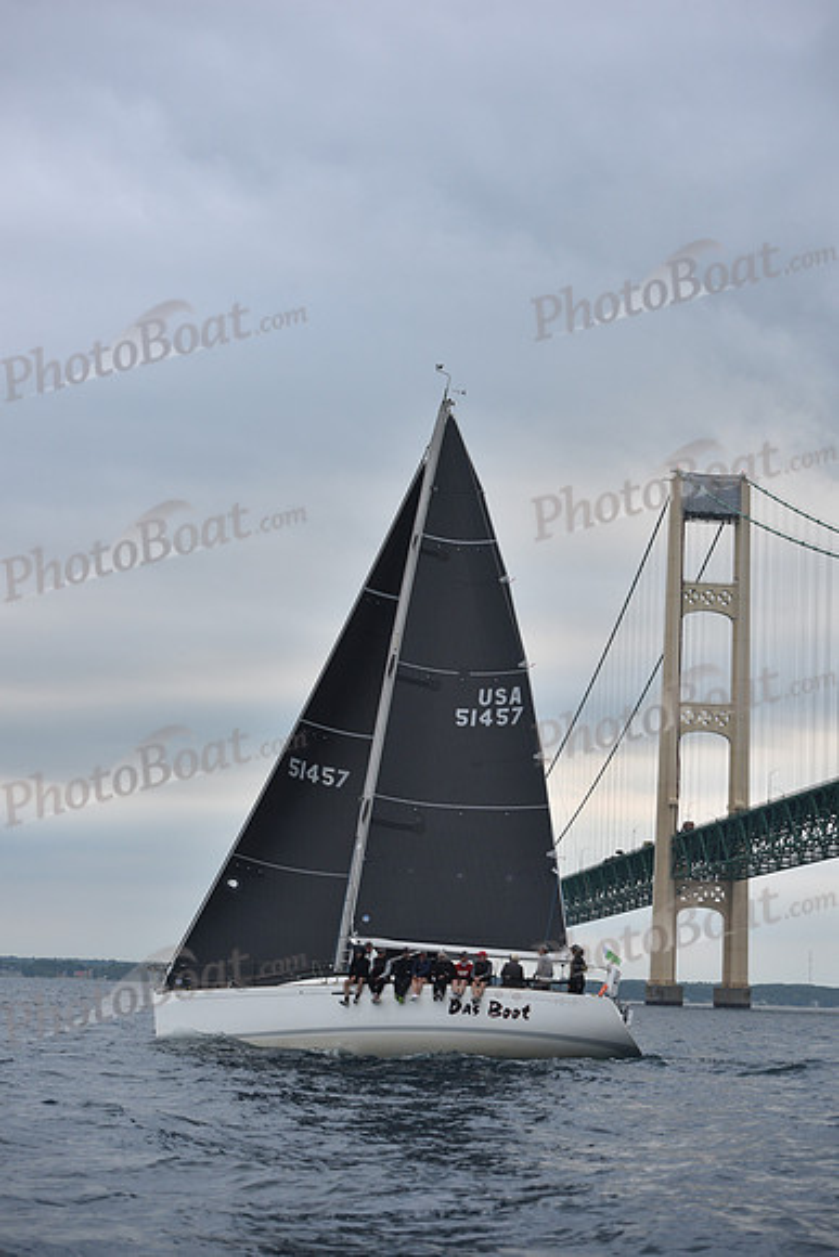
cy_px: 628
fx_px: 2445
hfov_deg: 19.5
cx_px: 420
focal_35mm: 70
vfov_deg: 28.8
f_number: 5
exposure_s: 1/640
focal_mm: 70
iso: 400
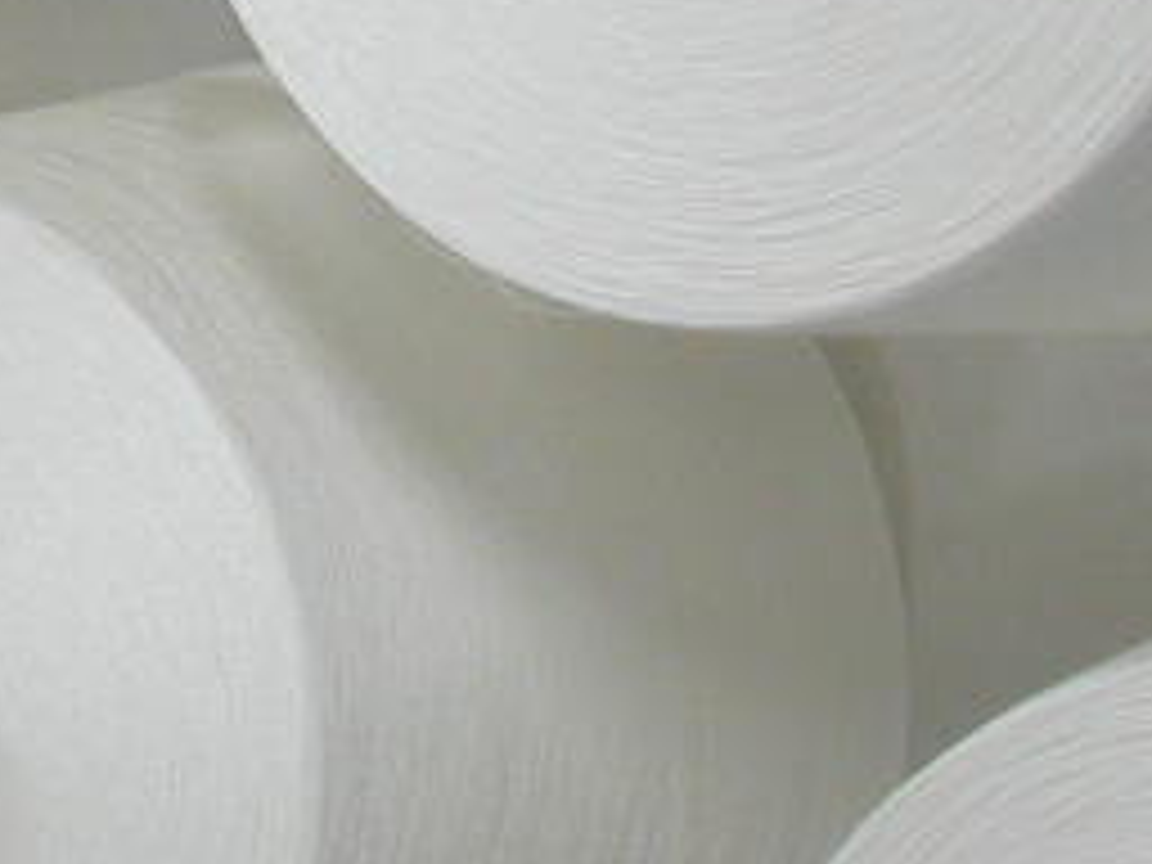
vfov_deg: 7.5
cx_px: -684
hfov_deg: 9.9
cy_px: -608
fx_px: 6390
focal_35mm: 192
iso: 100
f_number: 4.1
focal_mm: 10
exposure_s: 1/2
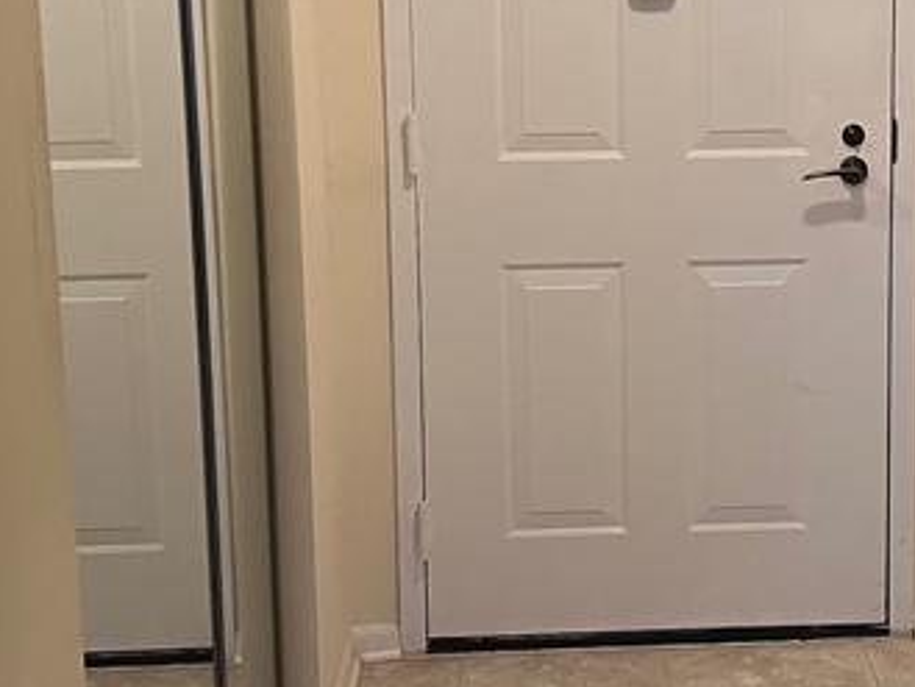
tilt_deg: -8.1
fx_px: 2142
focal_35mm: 81
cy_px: 209
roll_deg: +1.3
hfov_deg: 23.8
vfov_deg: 18.2
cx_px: 698
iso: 320
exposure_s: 1/60
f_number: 1.5
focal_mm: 5.7
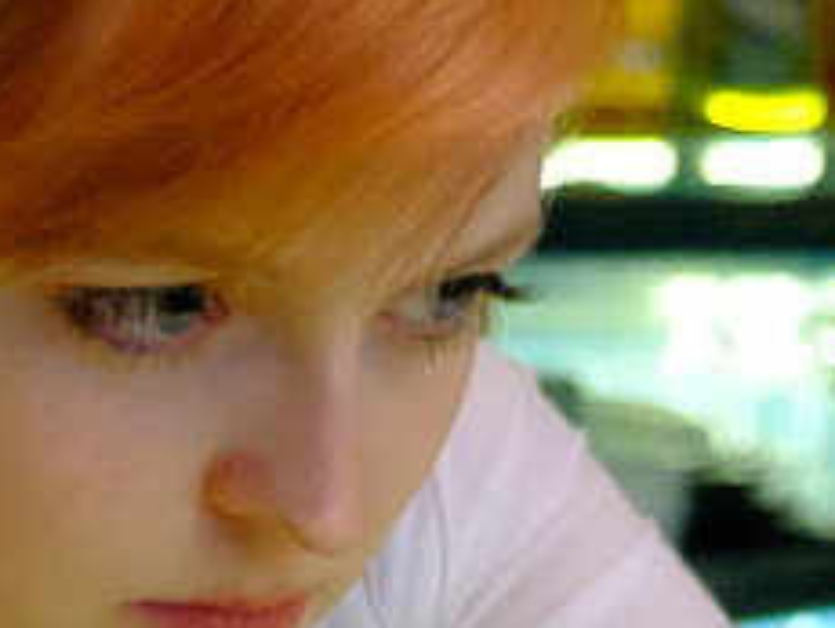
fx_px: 7582
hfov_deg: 6.3
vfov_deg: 4.7
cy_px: 944
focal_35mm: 314
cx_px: 770
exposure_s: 1/125
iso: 5000
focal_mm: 31.5
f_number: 3.6
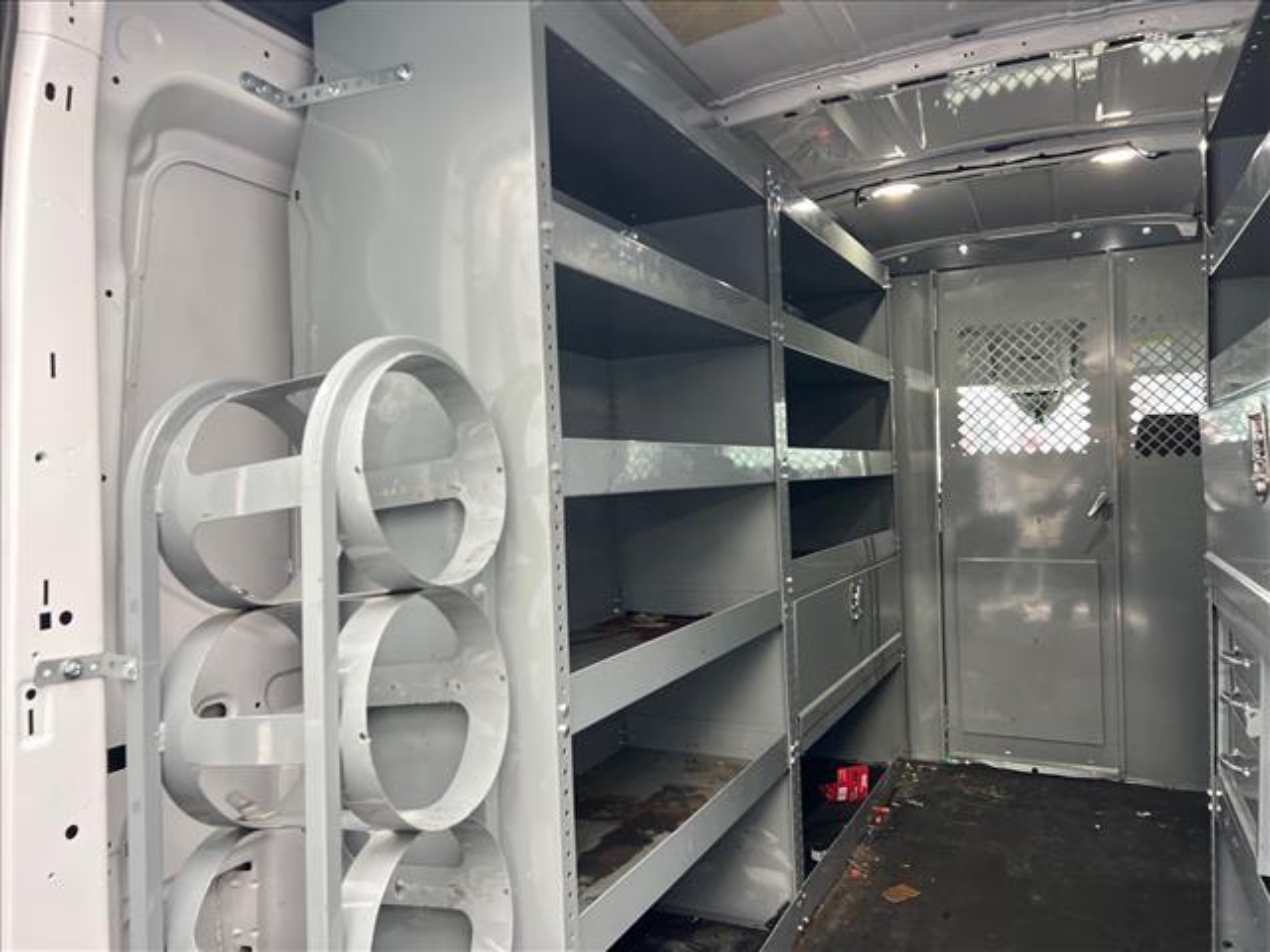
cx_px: 635
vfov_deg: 53.1
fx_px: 954
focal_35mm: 26
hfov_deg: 67.3
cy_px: 476
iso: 160
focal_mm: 5.7
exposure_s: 1/60
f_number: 1.5
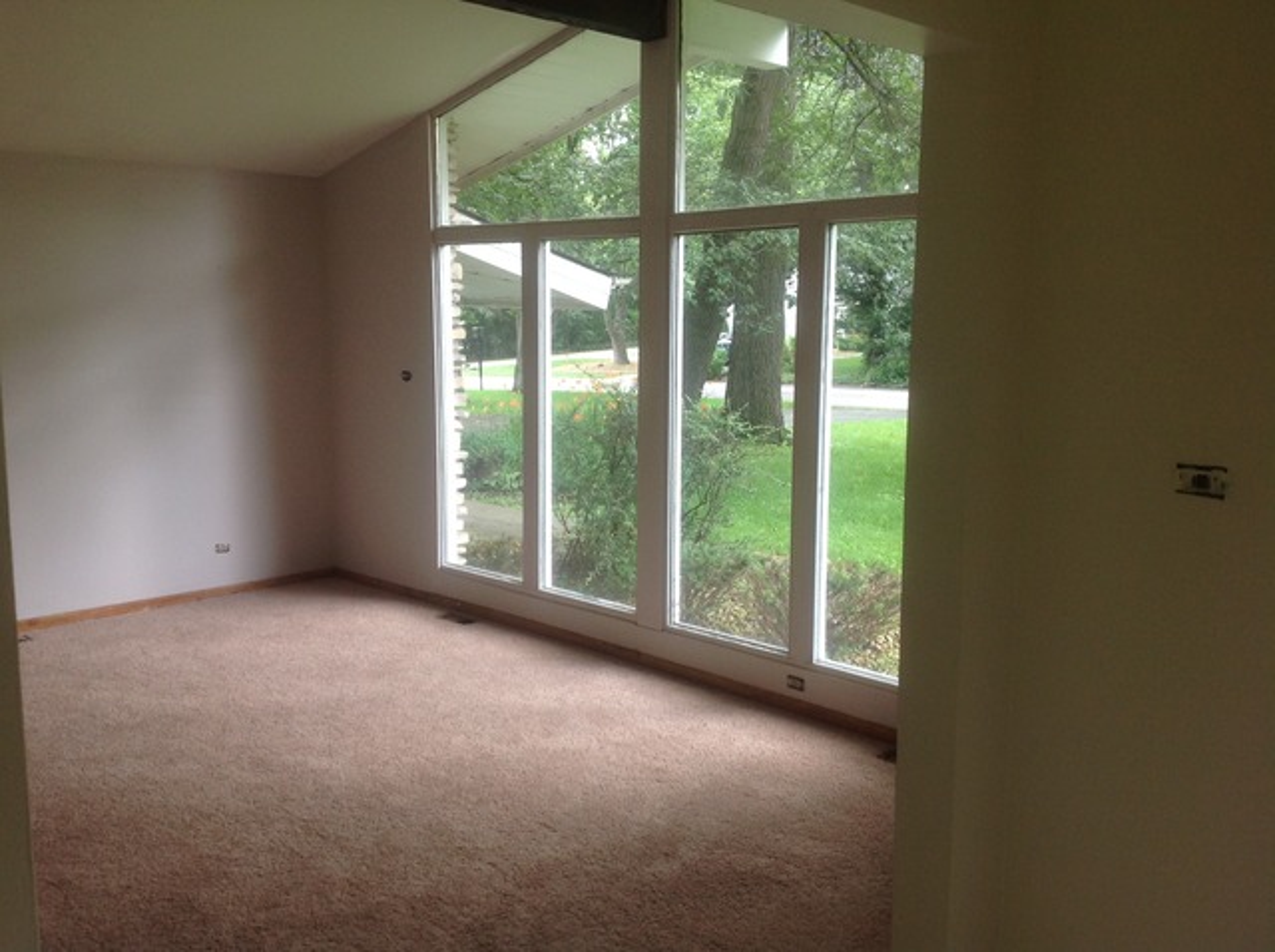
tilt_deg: -7.6
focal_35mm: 35
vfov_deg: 40.6
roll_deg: +0.1
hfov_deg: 52.7
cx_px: 638
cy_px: 476
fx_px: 1287
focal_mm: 4.28
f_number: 2.4
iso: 64
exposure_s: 1/60
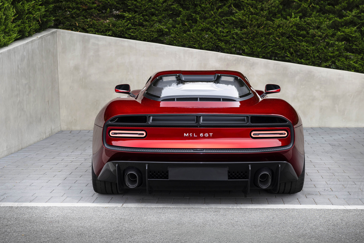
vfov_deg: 21.2
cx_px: 200
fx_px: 647
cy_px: 121
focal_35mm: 64
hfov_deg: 31.4
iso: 100
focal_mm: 56
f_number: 4.5
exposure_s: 1/200
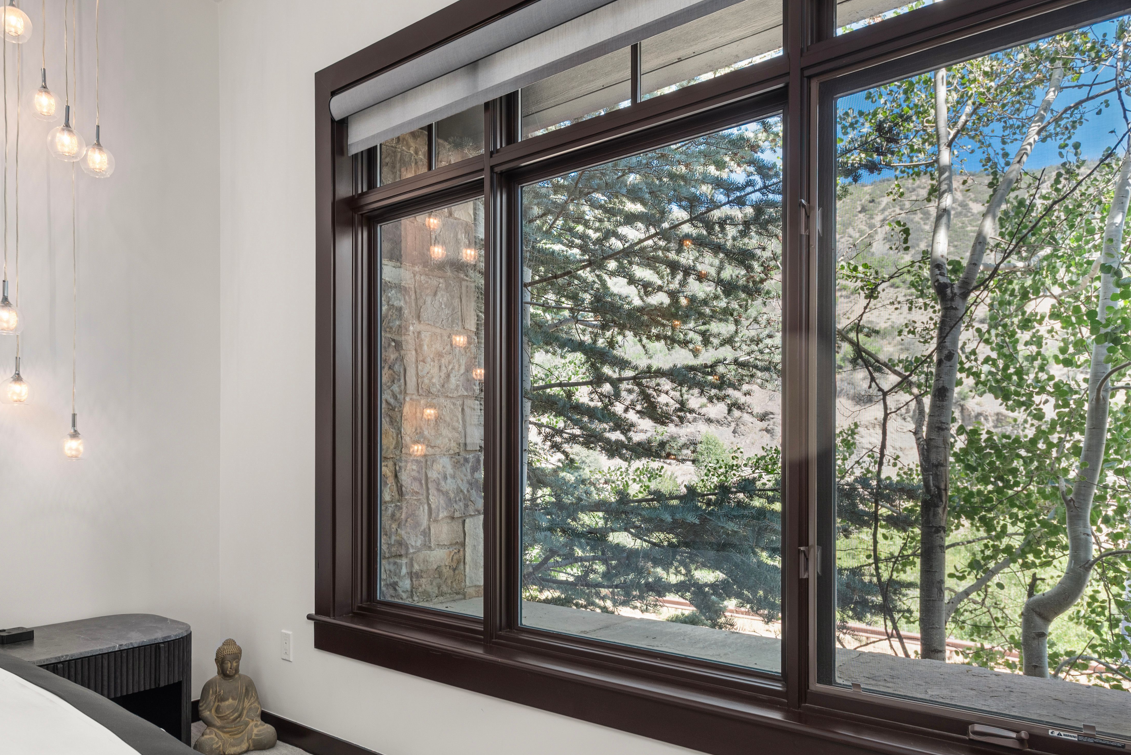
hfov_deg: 69.2
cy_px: 454
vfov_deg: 49.3
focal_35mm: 26
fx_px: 817
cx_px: 517
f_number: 7.1
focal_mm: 19
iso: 320
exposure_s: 1/2.5
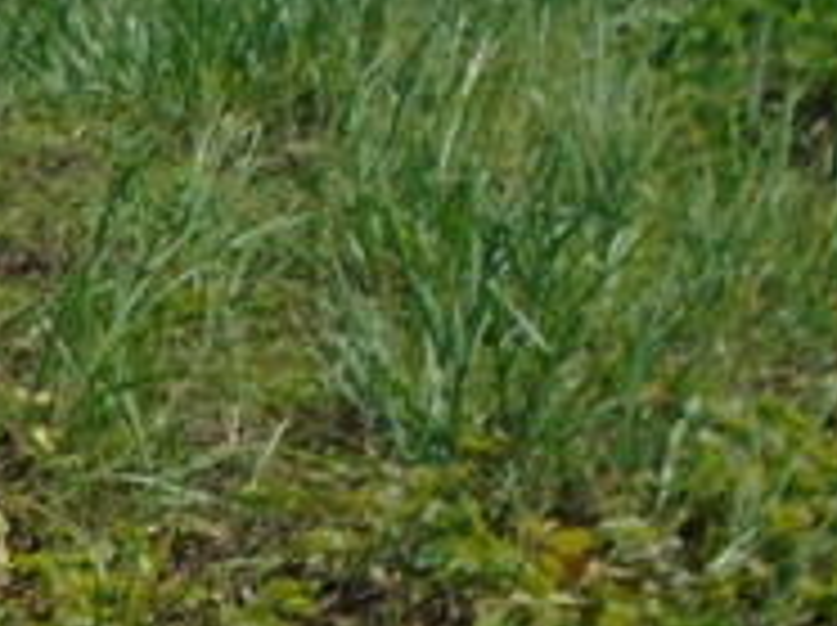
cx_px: -536
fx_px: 2994
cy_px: 563
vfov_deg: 11.8
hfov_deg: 14.5
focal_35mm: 124
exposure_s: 1/250
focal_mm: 6.4
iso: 100
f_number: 9.5
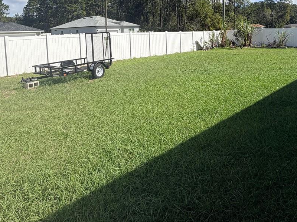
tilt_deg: -1.6
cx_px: 147
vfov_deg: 46.5
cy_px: 37
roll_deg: +2.1
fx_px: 240
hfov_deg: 63.4
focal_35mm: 28
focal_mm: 2.22
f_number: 2.2
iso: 20
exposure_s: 1/942
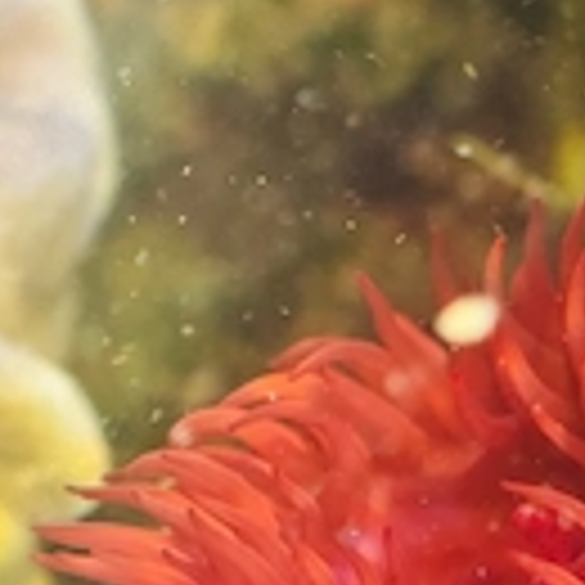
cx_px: 495
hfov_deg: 9.2
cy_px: 526
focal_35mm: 190
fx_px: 3633
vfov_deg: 9.2
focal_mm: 11.5
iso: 50
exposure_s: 1/167
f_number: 1.8
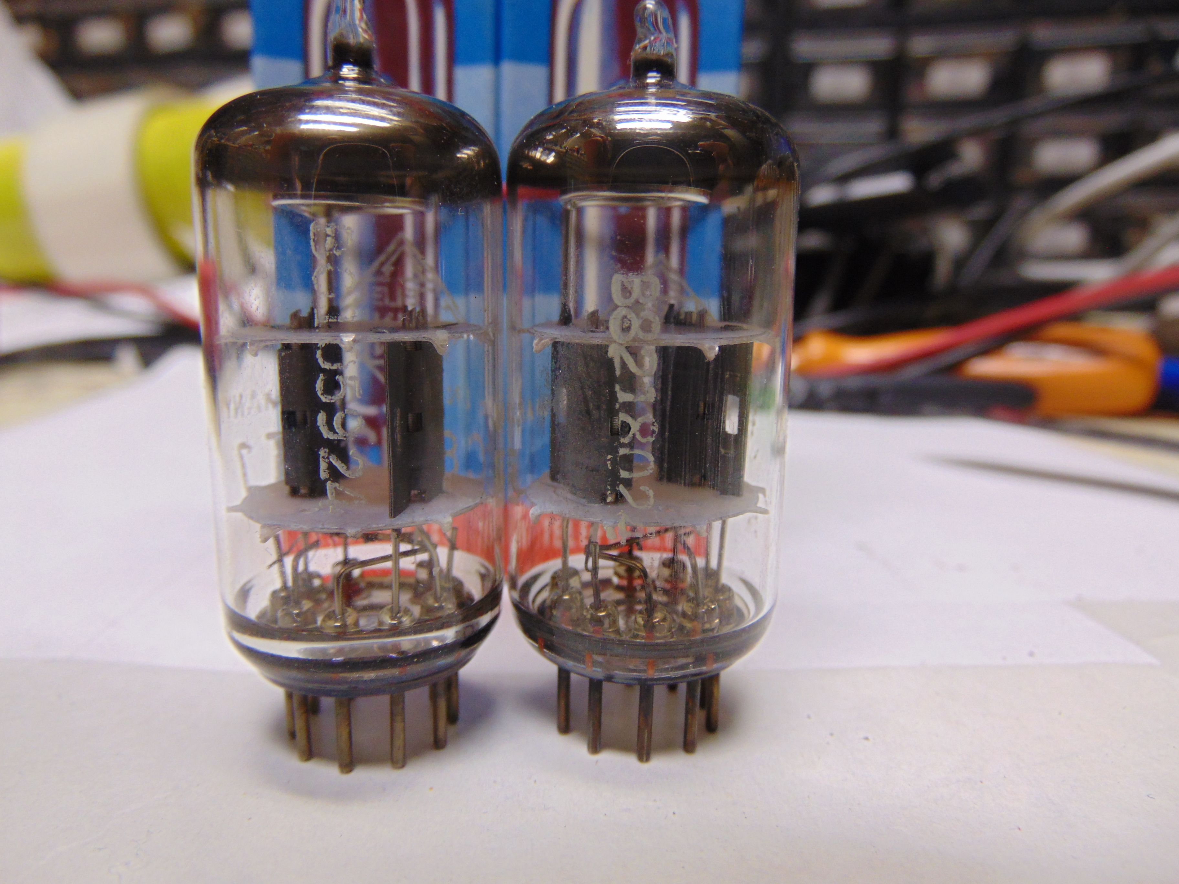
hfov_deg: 69.4
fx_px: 851
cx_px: 590
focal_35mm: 25
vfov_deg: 54.9
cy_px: 442
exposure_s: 1/30
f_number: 3
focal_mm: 4.5
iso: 160
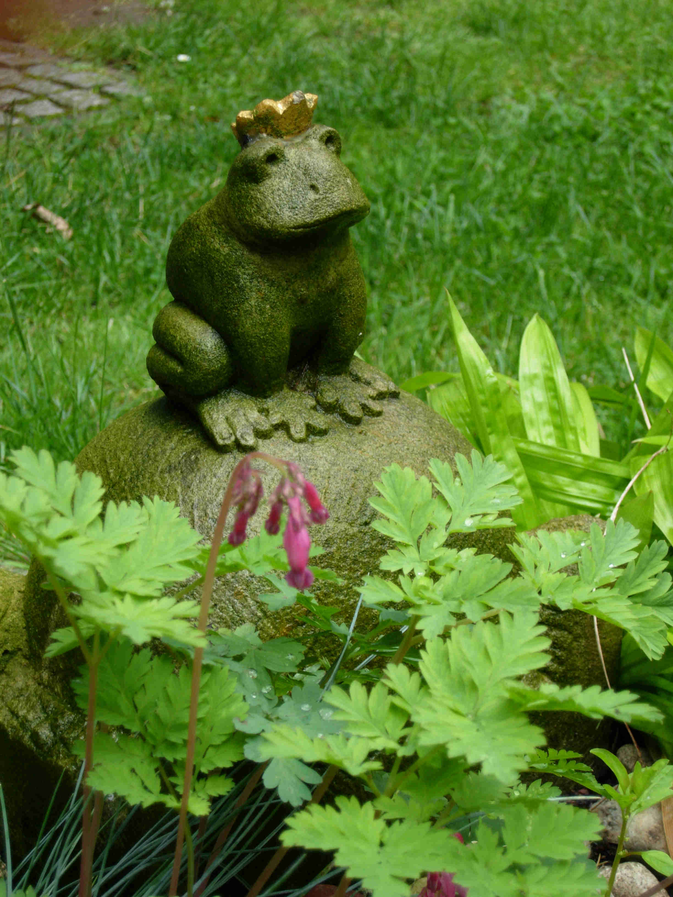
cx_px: 336
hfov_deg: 16.6
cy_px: 448
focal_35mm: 89
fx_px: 2307
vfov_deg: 22.0
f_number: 4.8
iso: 50
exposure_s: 1/57
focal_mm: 18.6
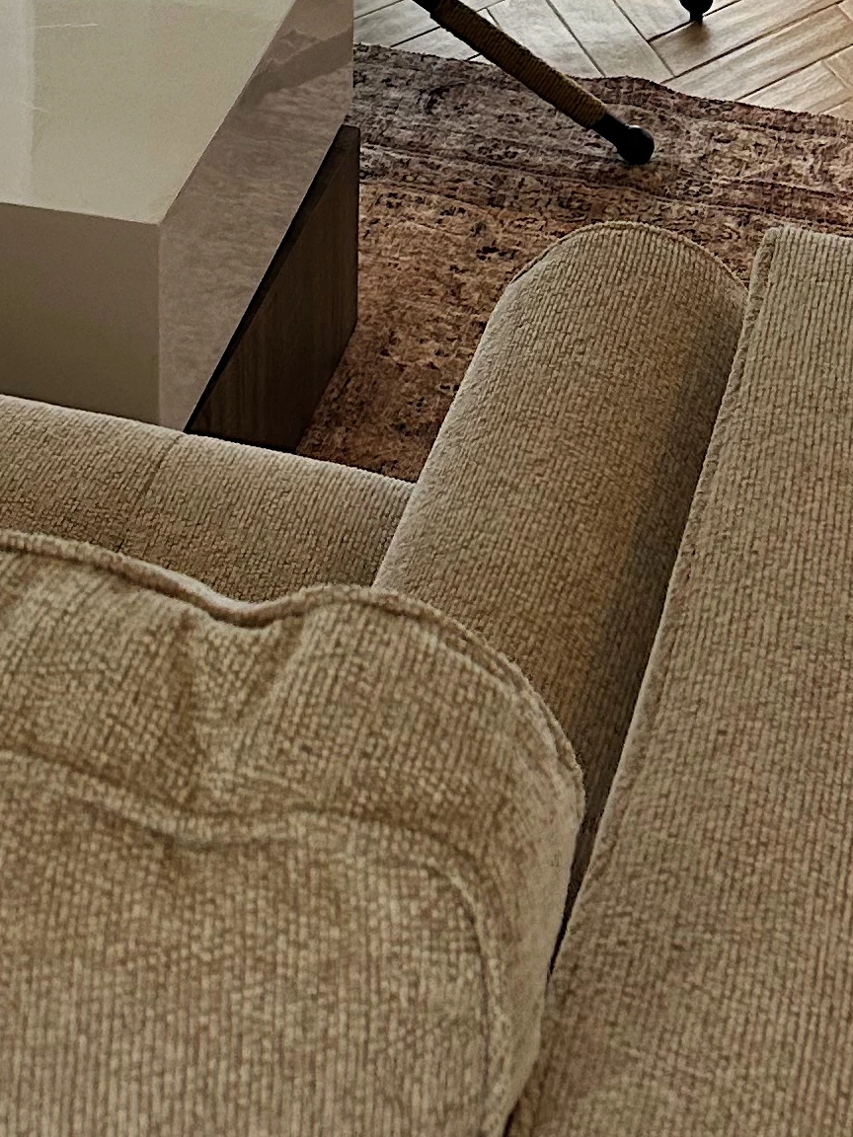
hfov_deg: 17.5
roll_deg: +0.1
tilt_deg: -14.7
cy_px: -624
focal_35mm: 84
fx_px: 2760
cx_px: 312
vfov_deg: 19.8
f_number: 1.78
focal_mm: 6.86
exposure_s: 1/355
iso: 80
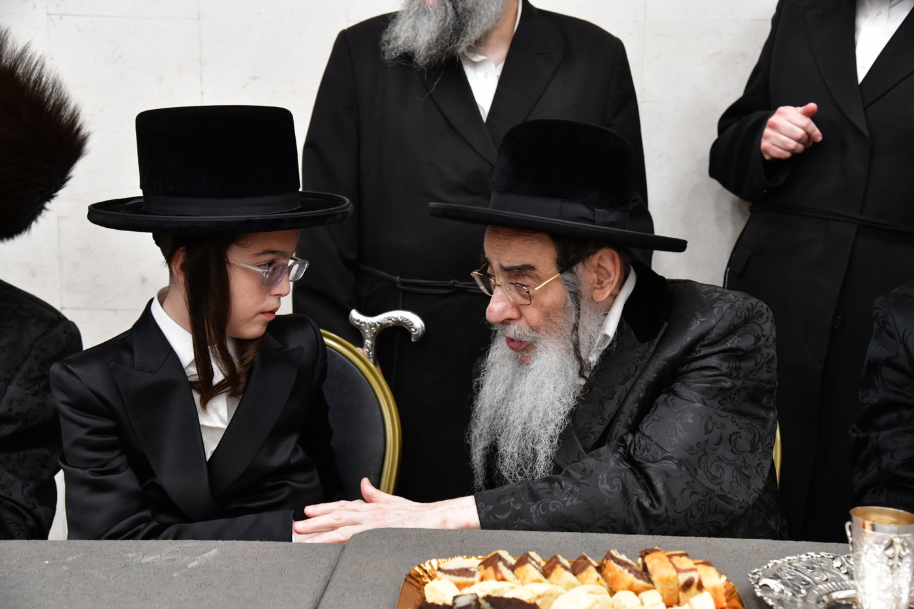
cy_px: 304
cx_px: 457
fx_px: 1320
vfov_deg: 26.0
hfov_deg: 38.2
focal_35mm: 52
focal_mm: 52
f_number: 5.6
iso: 3200
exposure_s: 1/100
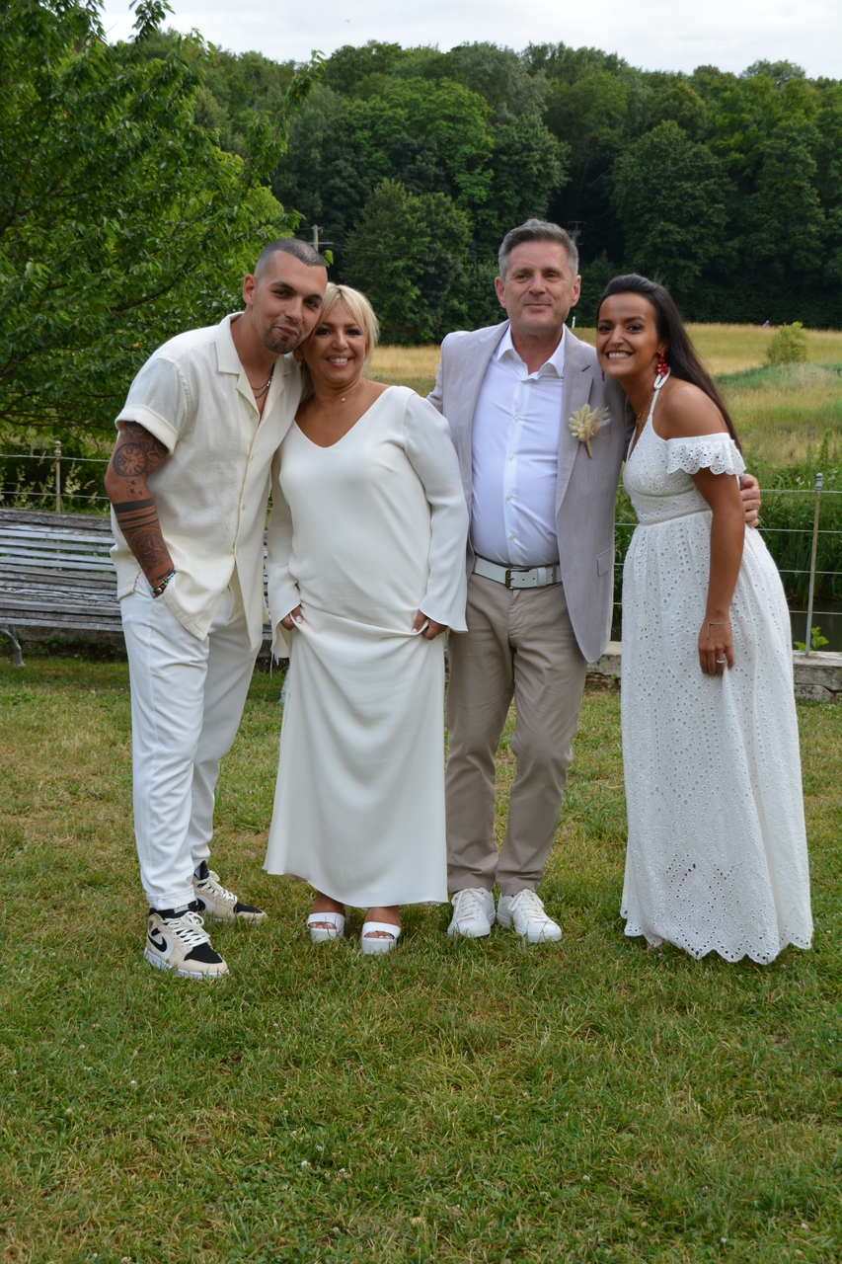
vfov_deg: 38.9
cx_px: 421
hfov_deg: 26.5
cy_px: 632
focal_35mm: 51
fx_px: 1790
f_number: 5.6
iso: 250
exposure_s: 1/125
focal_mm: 34
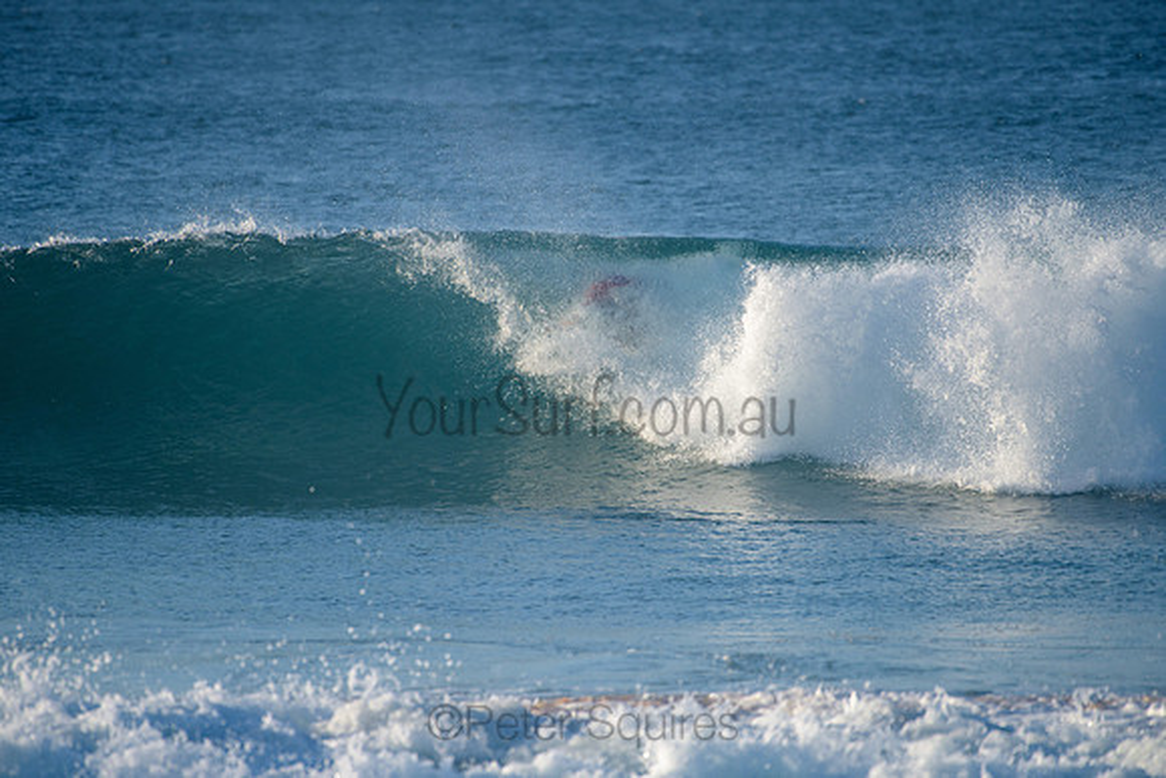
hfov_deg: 3.8
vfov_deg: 2.5
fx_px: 17483
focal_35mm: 540
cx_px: 585
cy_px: 370
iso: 500
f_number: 5.6
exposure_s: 1/2000
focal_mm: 500
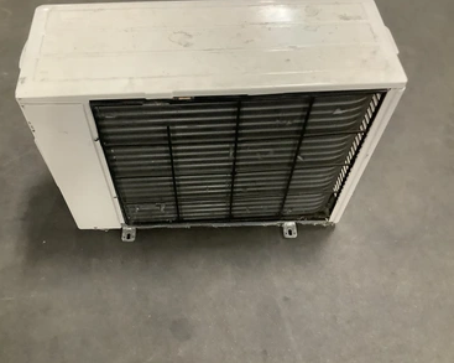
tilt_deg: -54.9
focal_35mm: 33
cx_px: 212
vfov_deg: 44.5
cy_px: 183
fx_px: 443
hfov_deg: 54.2
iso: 400
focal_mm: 3.3
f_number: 2.4
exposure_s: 1/40
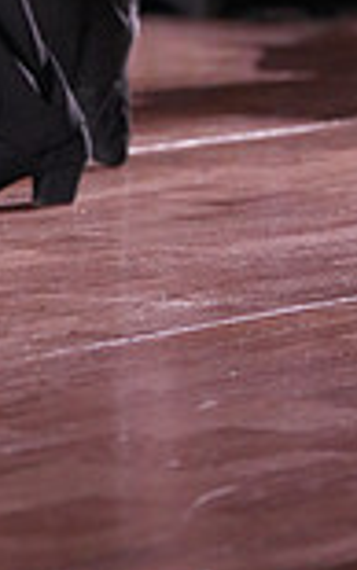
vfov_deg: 3.6
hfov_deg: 2.3
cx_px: -72
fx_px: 8989
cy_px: -456
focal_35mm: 578
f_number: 2.8
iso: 2000
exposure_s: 1/800
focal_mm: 152
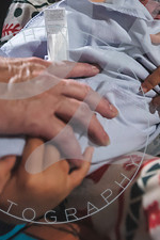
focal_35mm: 46
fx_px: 307
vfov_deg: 40.7
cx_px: 98
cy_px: 44
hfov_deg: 29.2
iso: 2000
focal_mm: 23
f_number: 2.8
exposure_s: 1/60
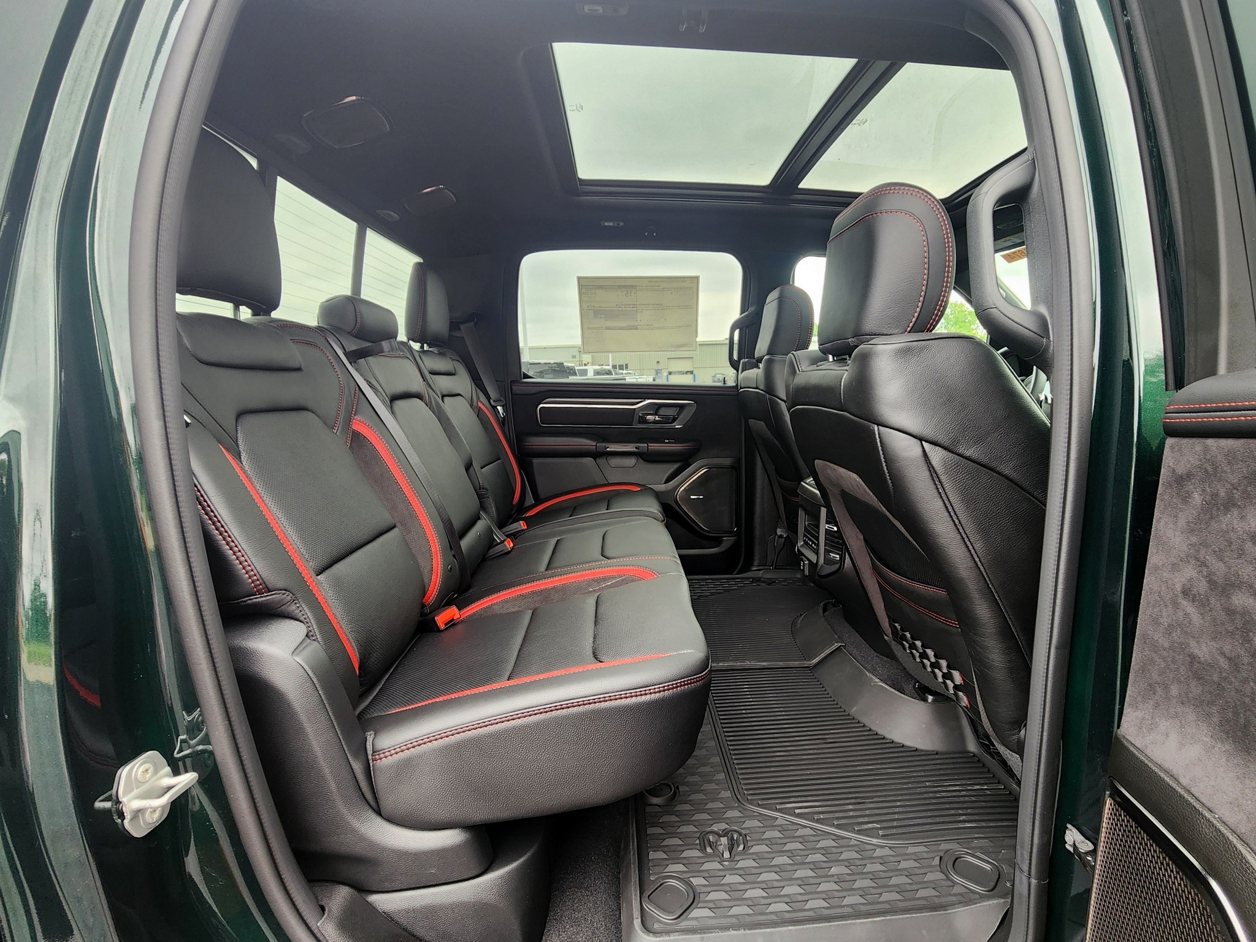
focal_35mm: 13
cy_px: 471
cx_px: 628
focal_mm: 2.2
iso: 64
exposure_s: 1/60
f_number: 2.2
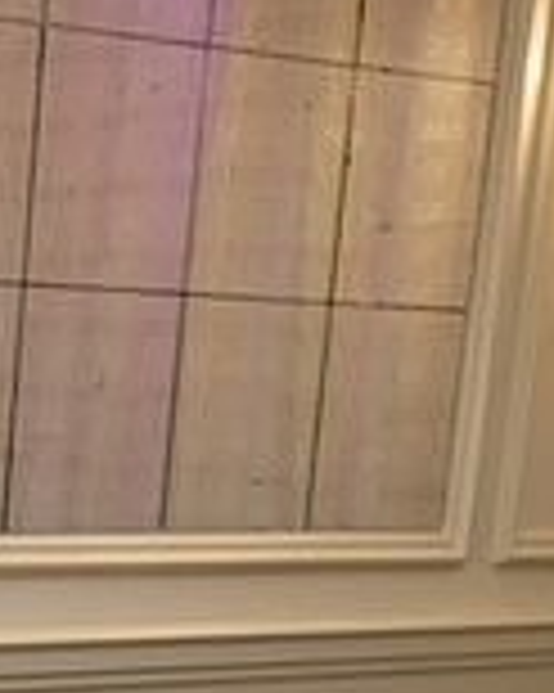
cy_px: 821
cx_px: -464
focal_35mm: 113
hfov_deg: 12.4
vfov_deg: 16.4
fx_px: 2318
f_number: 3.5
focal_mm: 32
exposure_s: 1/160
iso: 640
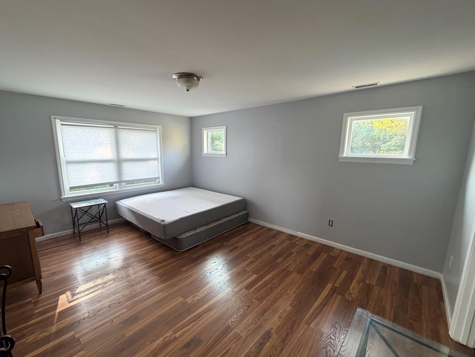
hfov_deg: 98.1
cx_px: 225
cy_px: 184
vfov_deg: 81.7
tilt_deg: -8.3
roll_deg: -0.2
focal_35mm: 15
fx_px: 206
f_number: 2.2
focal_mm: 2.22
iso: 250
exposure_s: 1/60
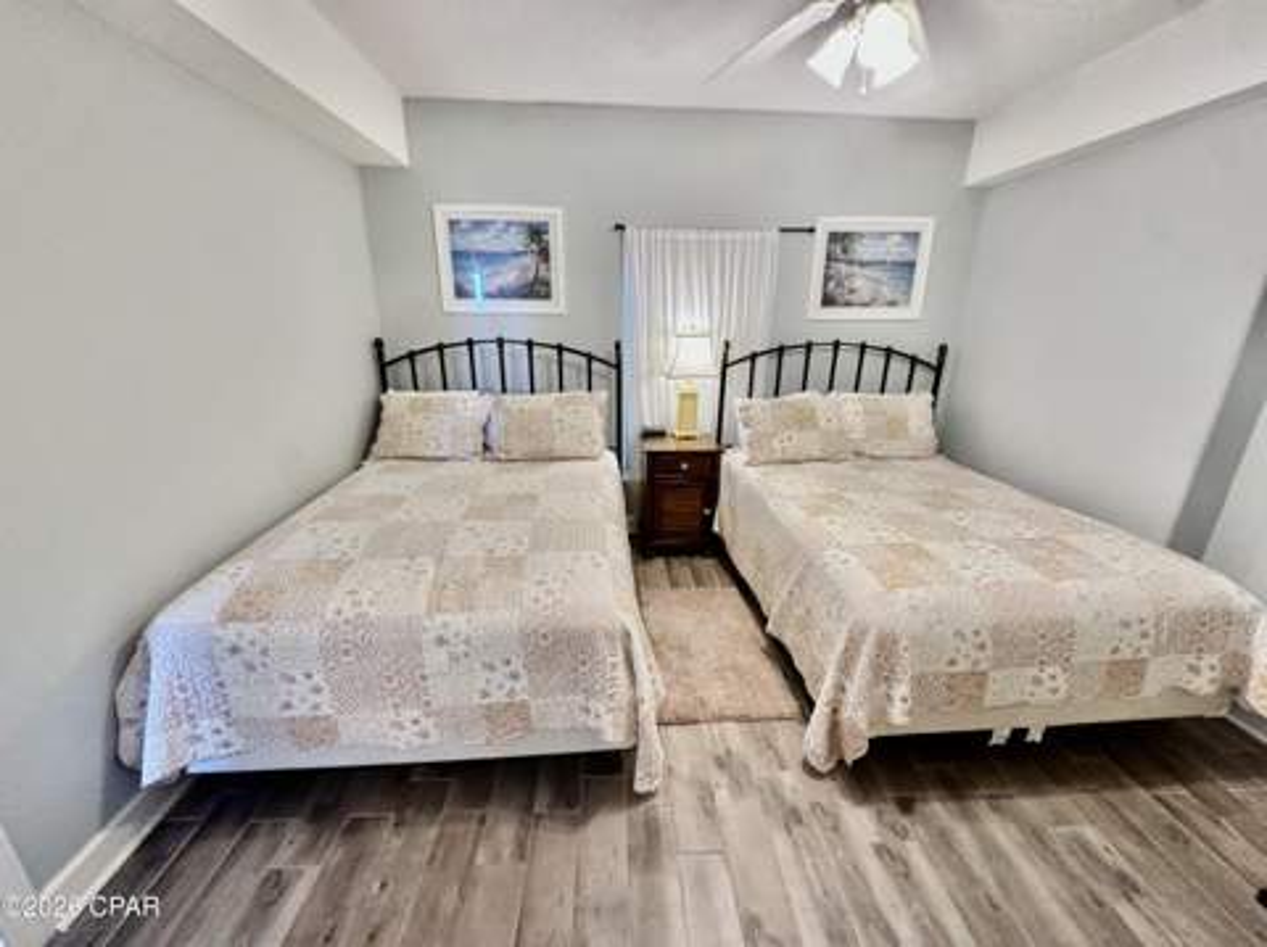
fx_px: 512
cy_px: 474
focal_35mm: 14
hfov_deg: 102.1
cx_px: 634
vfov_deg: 85.6
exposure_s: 1/60
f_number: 2.2
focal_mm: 2.22
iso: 250
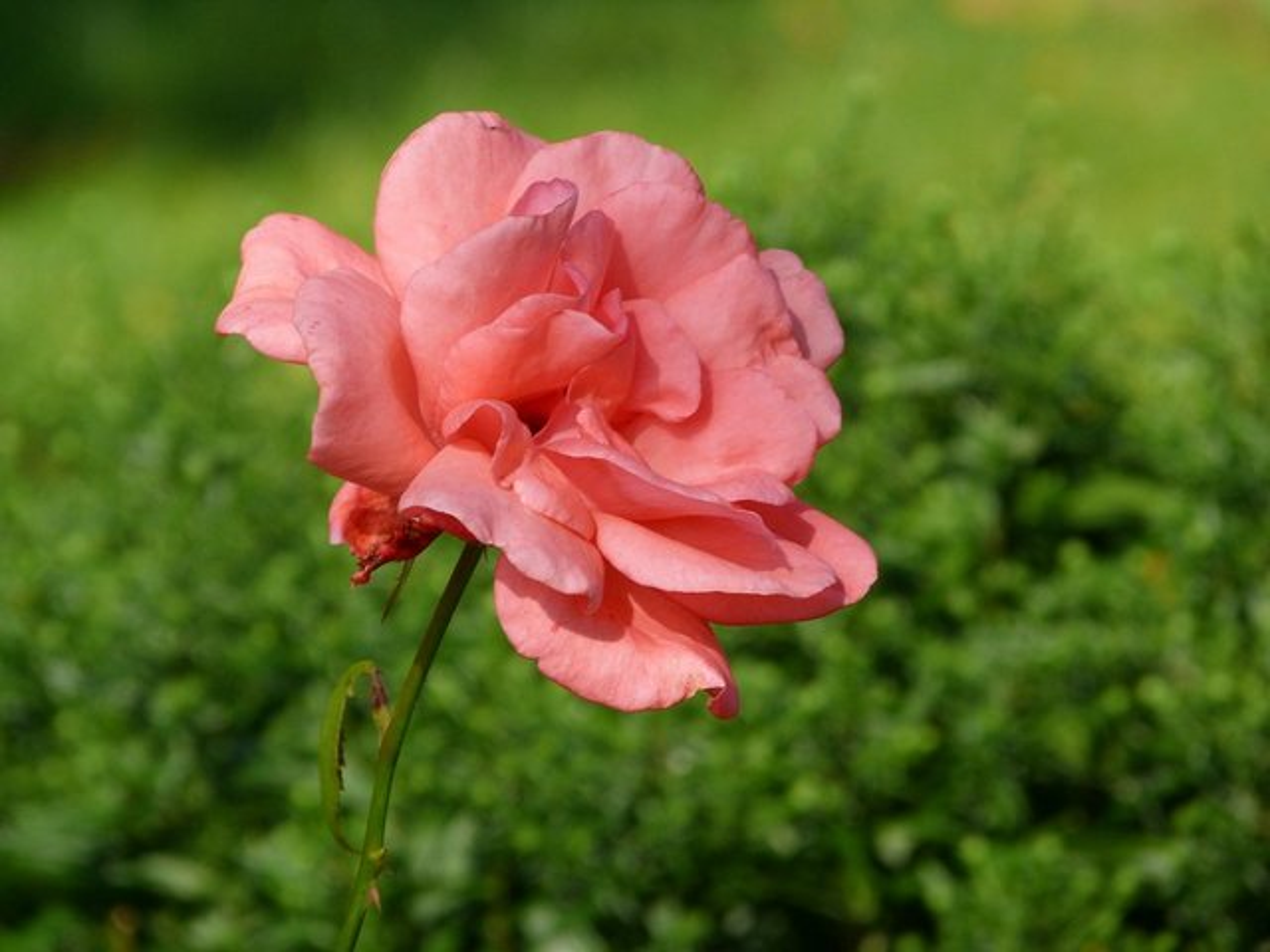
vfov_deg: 3.5
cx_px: 635
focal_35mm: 424
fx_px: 15556
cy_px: 476
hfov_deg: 4.7
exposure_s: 1/200
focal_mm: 76.4
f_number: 4.5
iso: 80
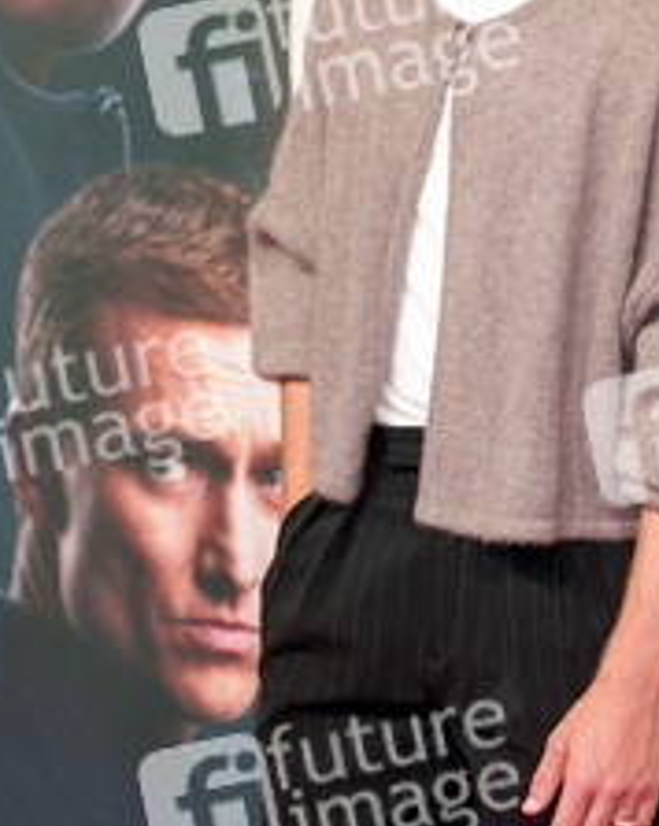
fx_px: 2881
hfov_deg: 13.0
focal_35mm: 118
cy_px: 233
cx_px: 437
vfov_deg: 16.2
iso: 320
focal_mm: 70
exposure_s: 1/200
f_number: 2.8
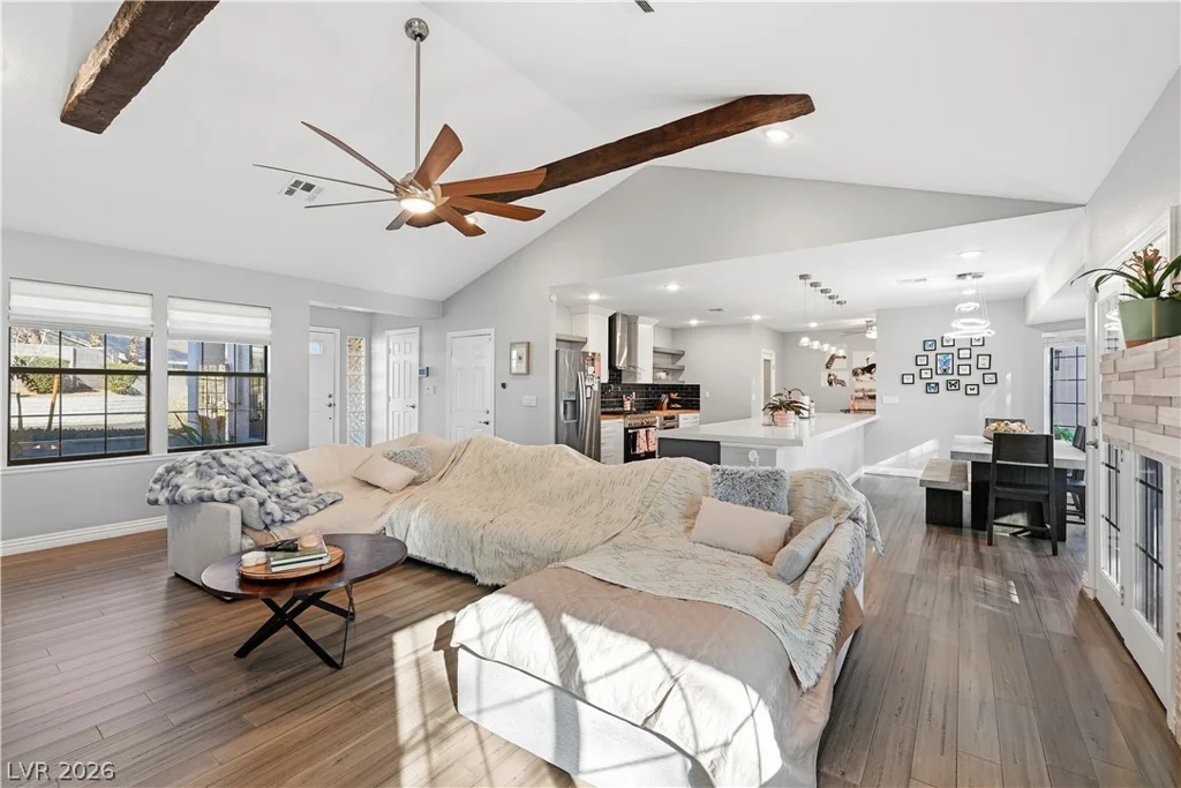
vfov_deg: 75.5
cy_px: 394
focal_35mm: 16
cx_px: 590
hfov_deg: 98.5
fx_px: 509
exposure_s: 1/400
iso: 500
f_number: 9
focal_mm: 15.5
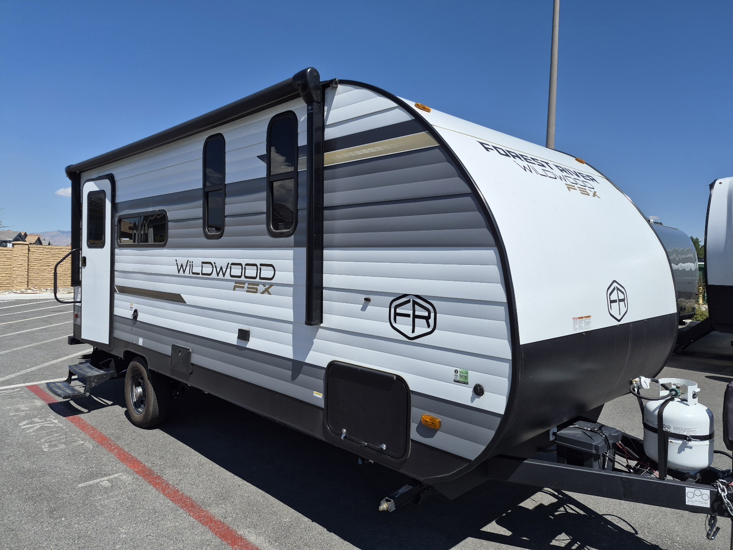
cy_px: 275
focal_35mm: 23
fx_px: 487
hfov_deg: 73.9
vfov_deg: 58.9
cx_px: 366
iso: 64
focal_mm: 5.4
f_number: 1.8
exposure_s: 1/10000
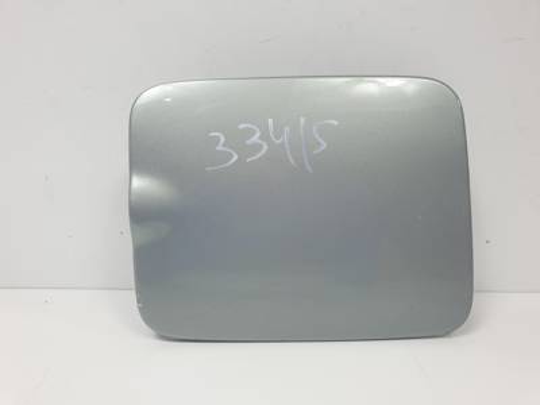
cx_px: 270
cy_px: 202
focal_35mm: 26
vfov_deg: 53.1
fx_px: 406
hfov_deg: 67.3
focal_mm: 4.3
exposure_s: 1/193
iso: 50
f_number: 2.4
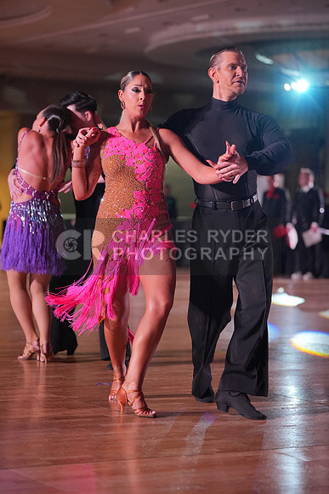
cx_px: 164
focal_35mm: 103
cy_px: 247
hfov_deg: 13.3
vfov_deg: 19.8
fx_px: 1411
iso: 2000
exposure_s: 1/800
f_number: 2.8
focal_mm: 103
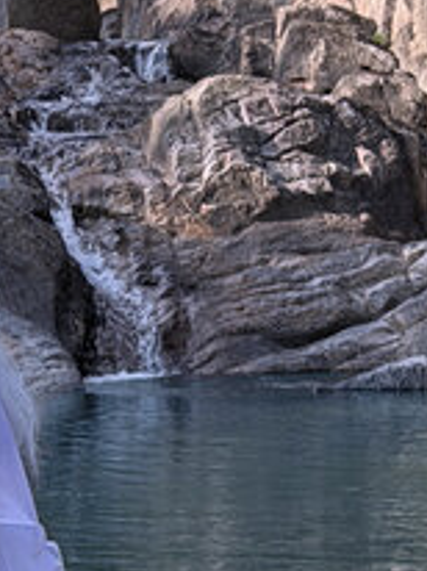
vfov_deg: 7.8
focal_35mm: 252
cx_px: 6
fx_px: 4153
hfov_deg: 5.9
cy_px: -55
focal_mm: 6.76
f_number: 1.78
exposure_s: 1/2415
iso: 100
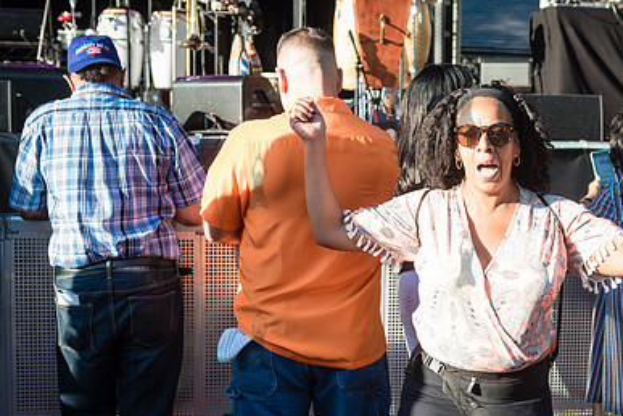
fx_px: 1090
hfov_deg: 31.3
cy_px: 259
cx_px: 465
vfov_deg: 21.5
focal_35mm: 63
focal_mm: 42
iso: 200
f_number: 4
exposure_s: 1/320
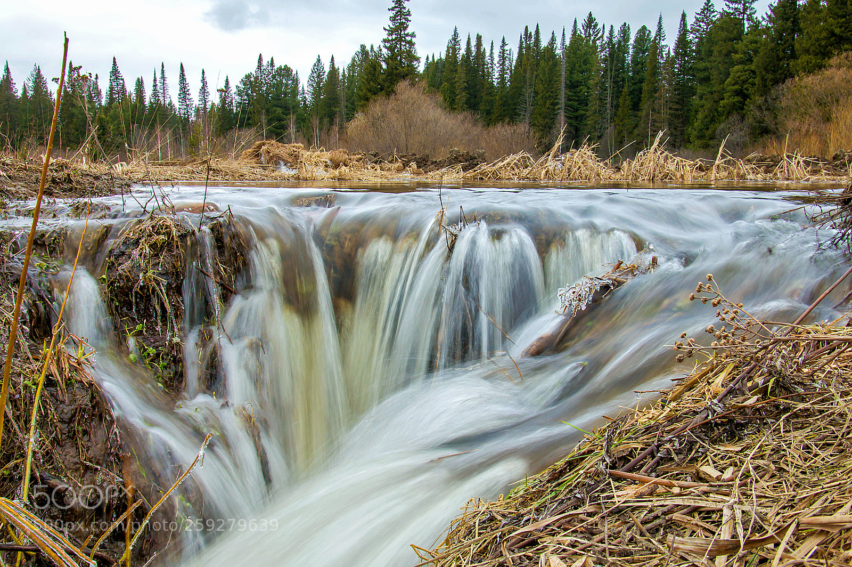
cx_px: 426
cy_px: 284
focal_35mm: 33
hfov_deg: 57.3
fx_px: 780
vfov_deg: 39.9
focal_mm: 22
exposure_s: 1/8
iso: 100
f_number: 25
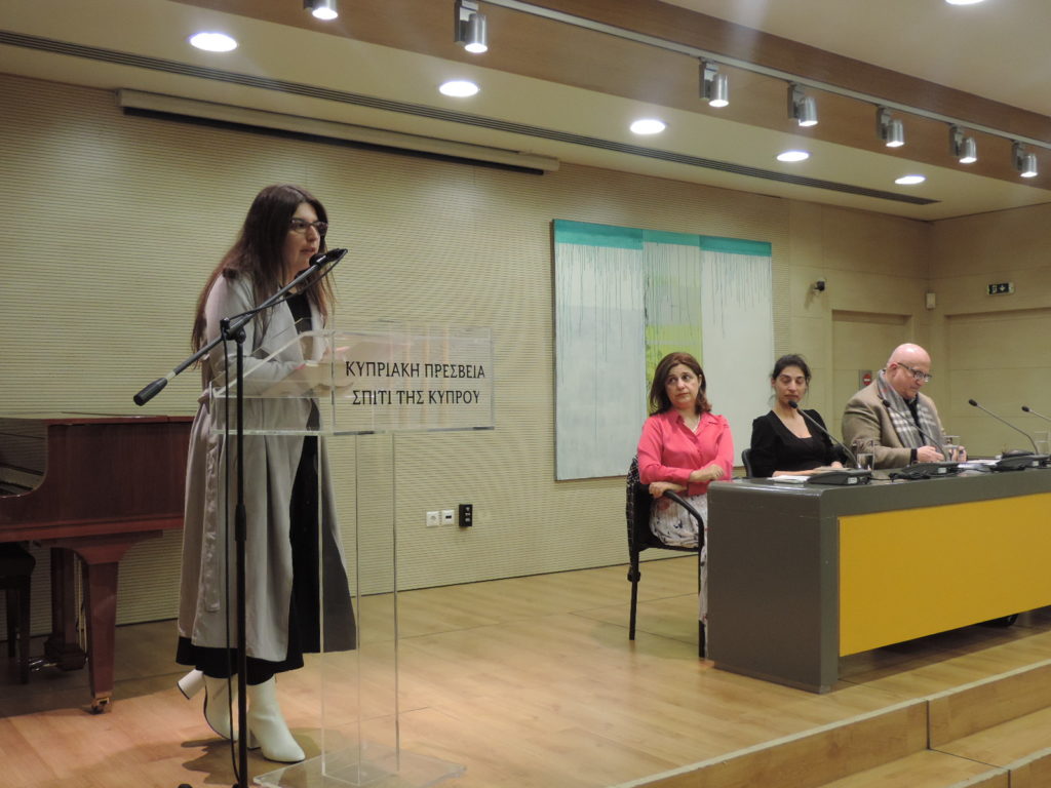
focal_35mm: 35
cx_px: 526
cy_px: 394
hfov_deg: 52.6
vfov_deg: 40.7
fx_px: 1063
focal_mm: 6.2
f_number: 3.3
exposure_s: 1/40
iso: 400
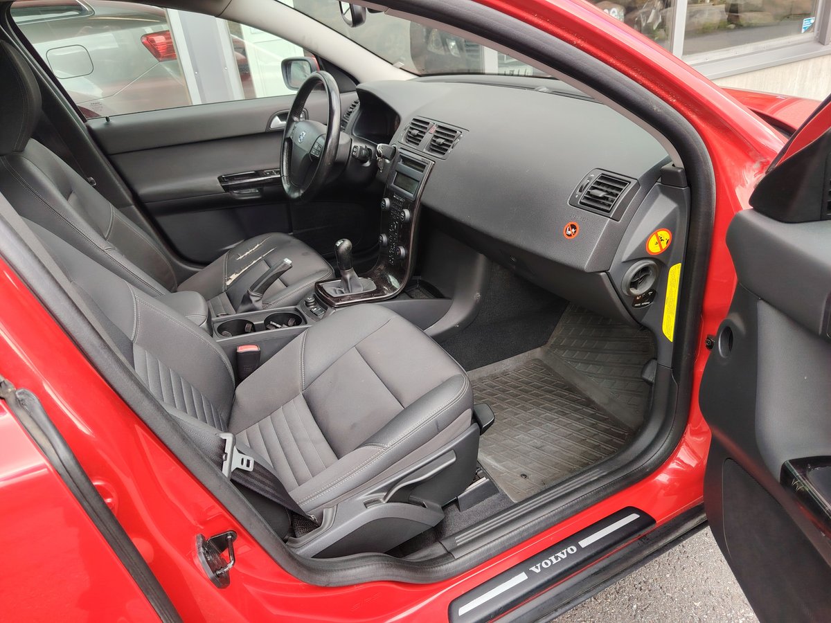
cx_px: 416
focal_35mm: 24
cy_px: 312
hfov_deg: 71.6
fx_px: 576
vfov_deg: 56.8
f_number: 1.75
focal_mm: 5.25
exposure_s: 1/100
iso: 191
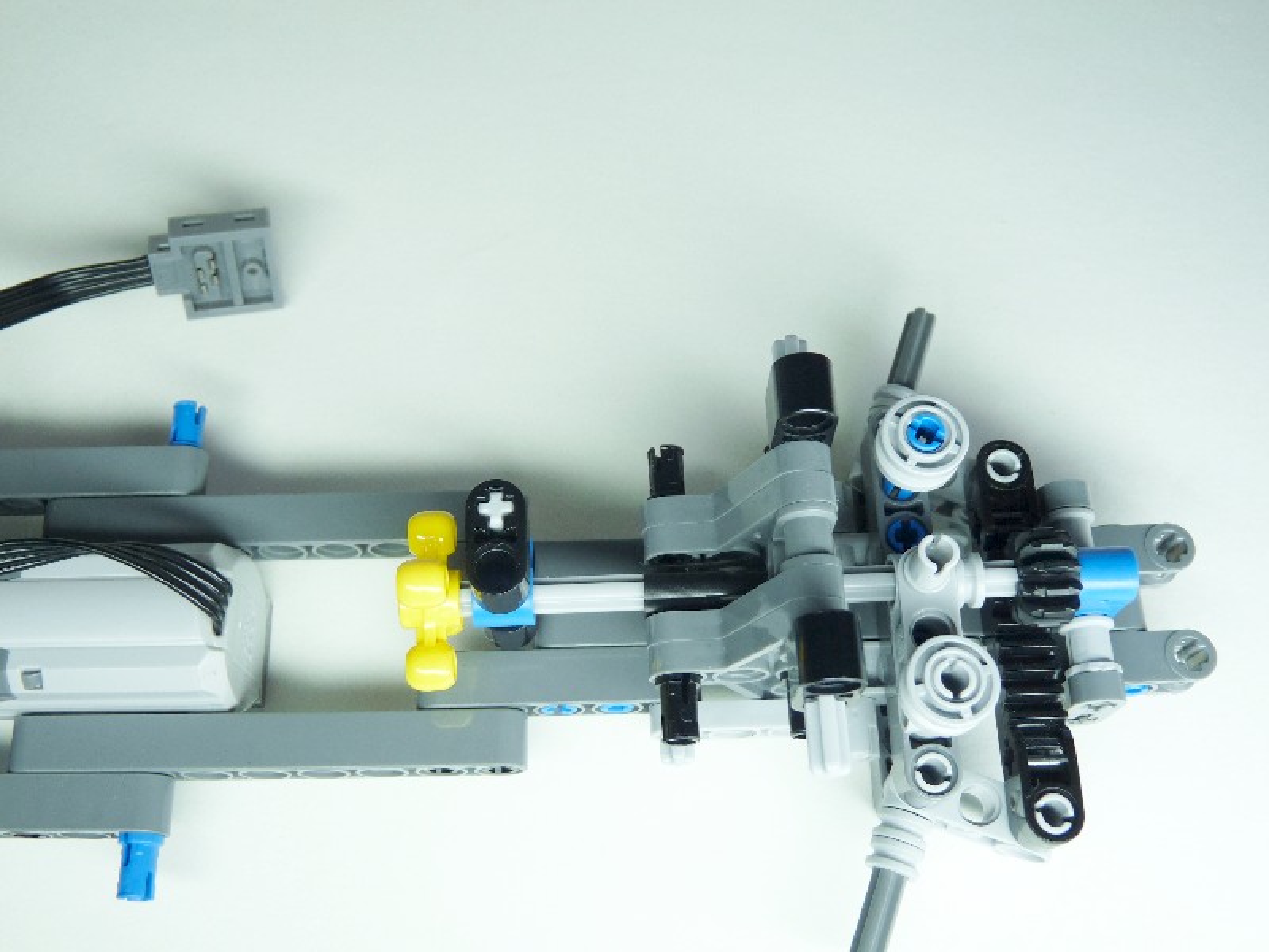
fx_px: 1283
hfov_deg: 52.6
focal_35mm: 35
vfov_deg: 40.7
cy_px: 476
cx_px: 634
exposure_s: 1/50
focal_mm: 6.2
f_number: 3
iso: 100
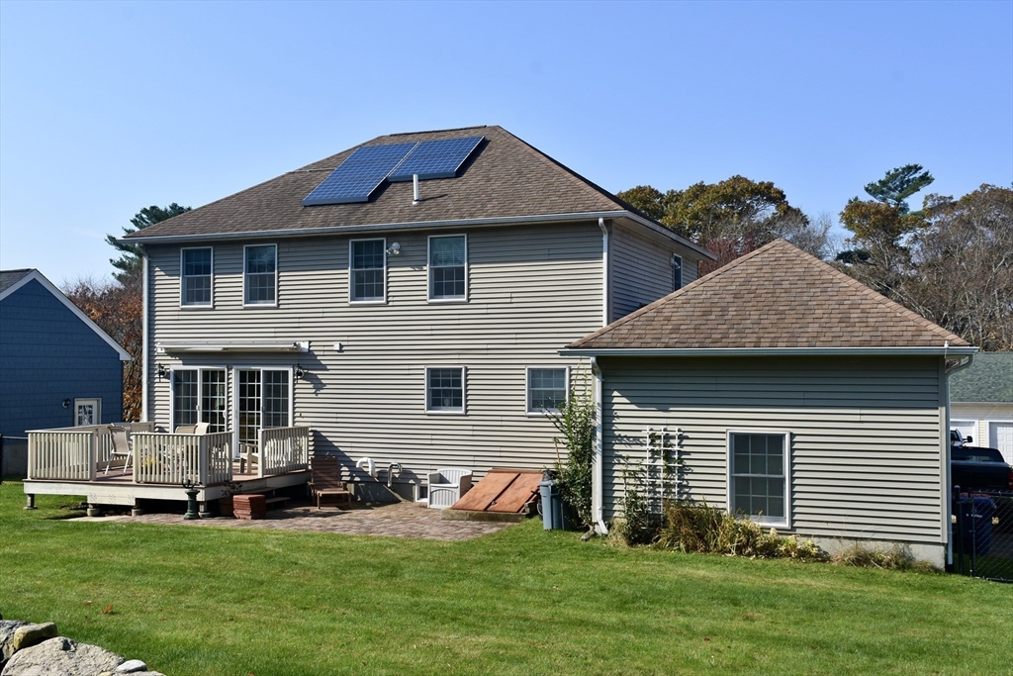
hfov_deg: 53.1
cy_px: 338
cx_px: 506
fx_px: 1013
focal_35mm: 36
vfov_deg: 36.9
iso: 220
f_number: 8
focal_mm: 24
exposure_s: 1/500
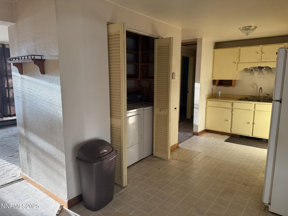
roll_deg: -0.2
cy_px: 108
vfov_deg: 56.8
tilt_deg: -8.6
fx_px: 200
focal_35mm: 24
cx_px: 144
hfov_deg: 71.6
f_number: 1.78
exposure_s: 1/104
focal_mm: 6.76
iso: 200
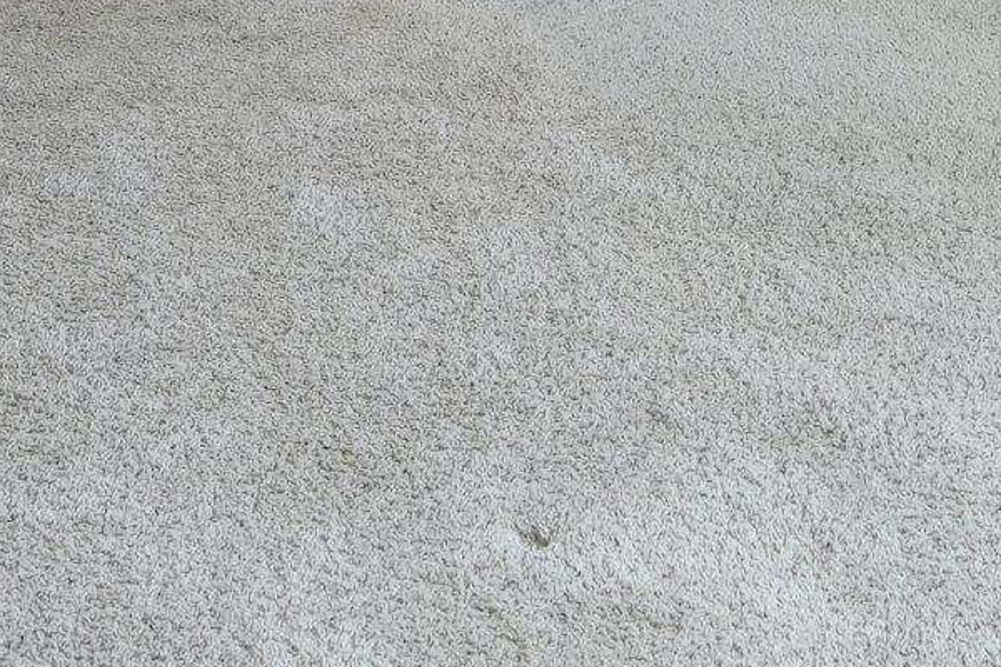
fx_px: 2224
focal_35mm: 80
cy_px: -777
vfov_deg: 13.7
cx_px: 409
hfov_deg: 25.3
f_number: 8
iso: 125
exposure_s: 1/8
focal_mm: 16
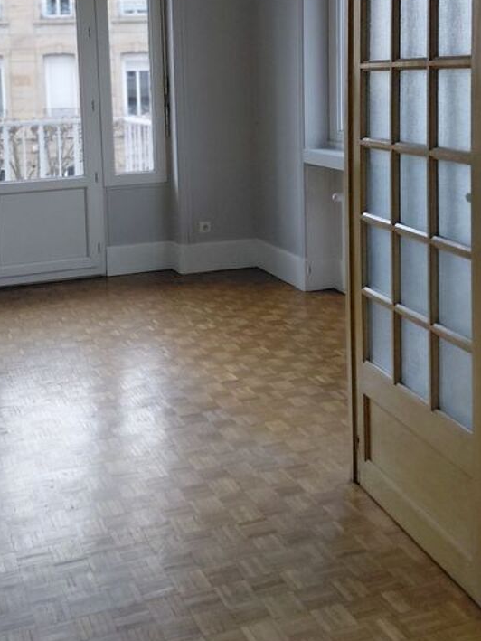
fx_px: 871
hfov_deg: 30.8
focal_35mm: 47
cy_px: 141
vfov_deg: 39.1
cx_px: 196
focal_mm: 4.69
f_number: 1.8
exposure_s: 1/60
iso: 320
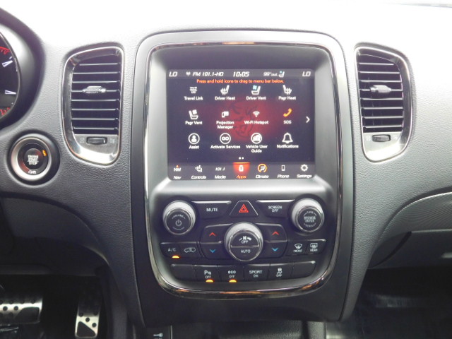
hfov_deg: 51.4
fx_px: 470
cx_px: 226
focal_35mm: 36
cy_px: 170
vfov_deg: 39.7
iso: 280
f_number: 3.5
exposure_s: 1/30
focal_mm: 6.3
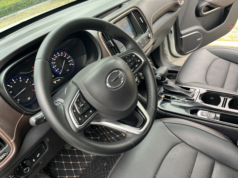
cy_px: 89
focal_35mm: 26
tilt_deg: -35.7
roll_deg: +14.2
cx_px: 119
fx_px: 179
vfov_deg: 53.1
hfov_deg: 67.3
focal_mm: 5.1
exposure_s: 1/104
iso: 125
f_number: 1.6
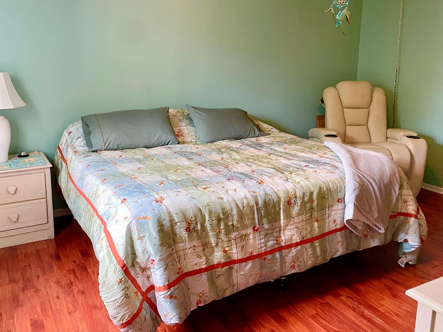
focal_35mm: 32
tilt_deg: -10.2
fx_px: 410
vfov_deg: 44.0
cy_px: 135
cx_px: 212
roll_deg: +0.2
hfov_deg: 56.8
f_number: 1.6
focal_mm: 4.2
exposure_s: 1/60
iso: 125
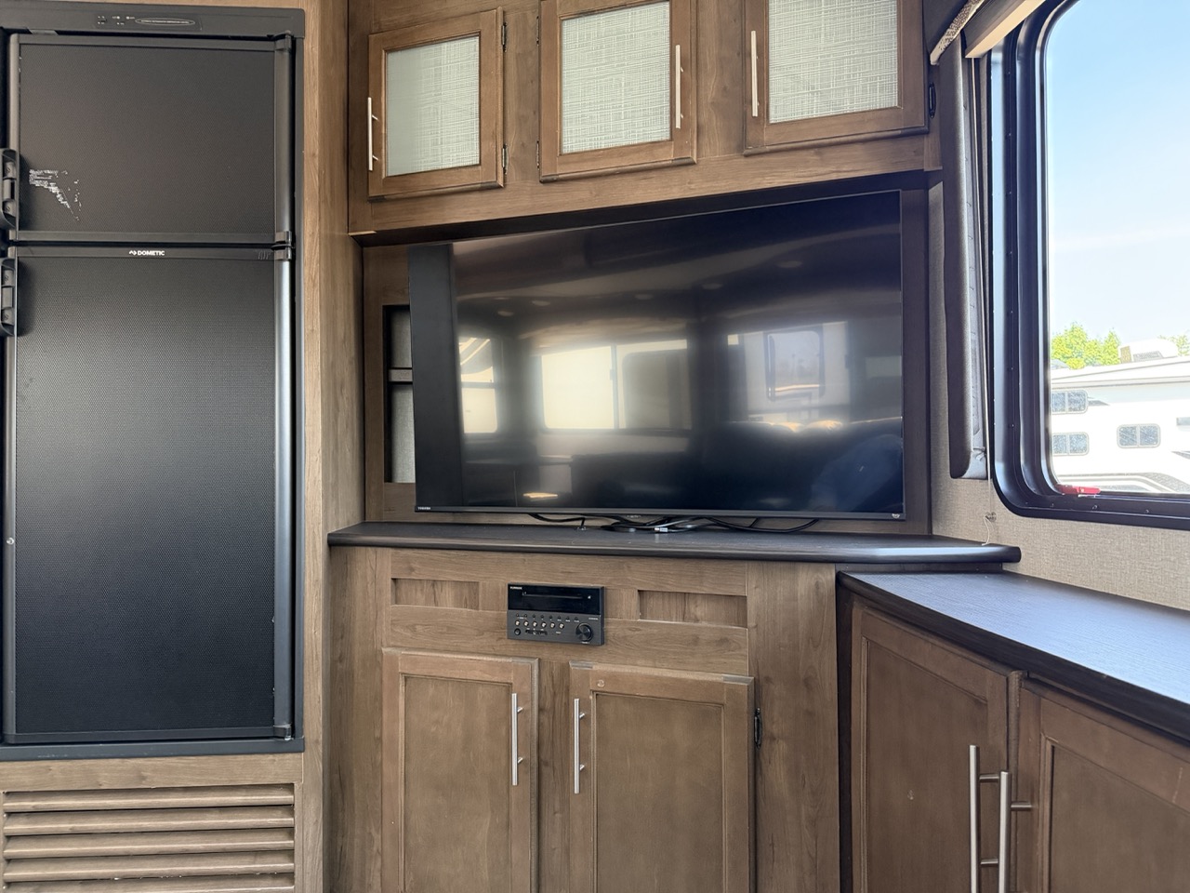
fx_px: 825
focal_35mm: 24
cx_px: 595
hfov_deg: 71.6
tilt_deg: +2.0
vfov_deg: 56.8
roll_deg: +2.4
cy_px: 446
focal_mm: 6.76
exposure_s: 1/60
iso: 640
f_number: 1.78
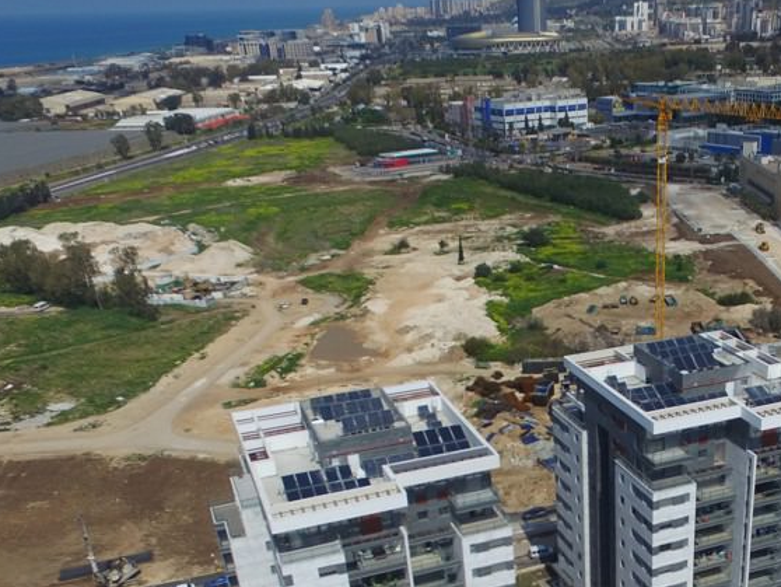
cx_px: 586
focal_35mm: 43
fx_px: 971
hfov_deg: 42.5
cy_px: 548
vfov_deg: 31.7
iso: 100
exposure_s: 1/2398
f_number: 2.8
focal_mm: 3.61
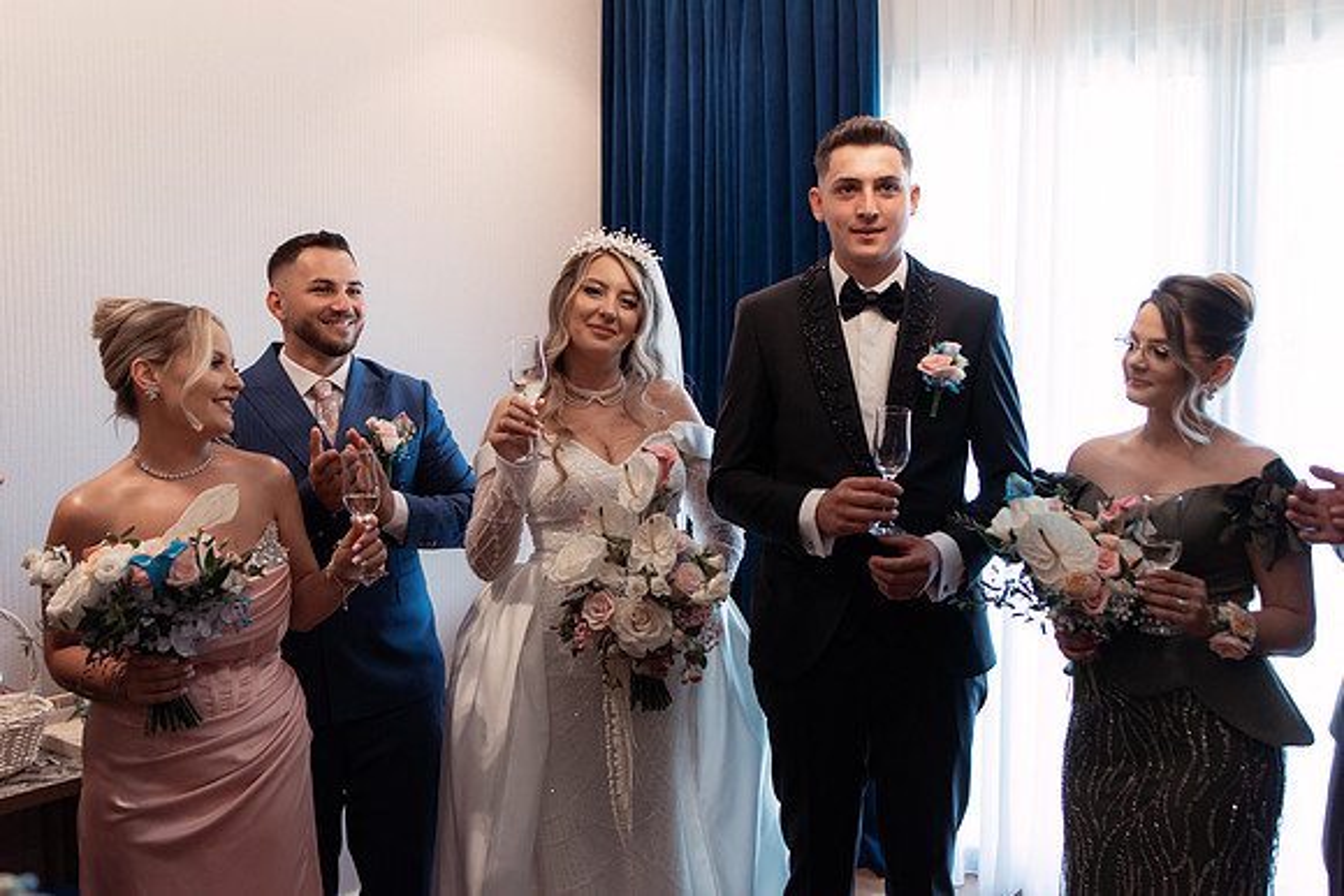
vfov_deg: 37.9
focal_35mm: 35
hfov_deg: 54.4
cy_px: 448
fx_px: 1307
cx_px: 672
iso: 1000
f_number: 2.8
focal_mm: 35
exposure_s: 1/400
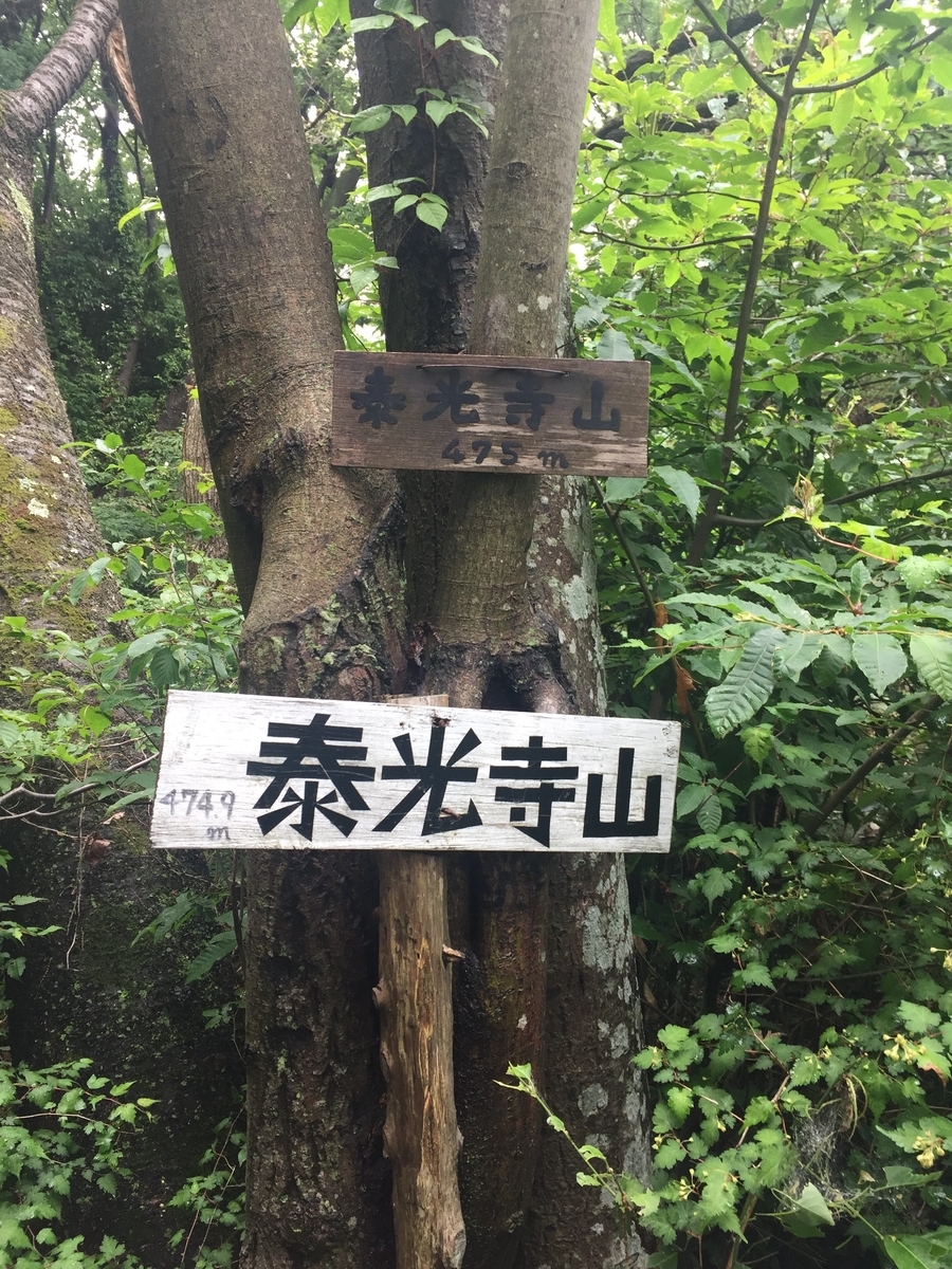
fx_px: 1063
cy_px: 634
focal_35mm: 29
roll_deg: +4.2
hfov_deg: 48.2
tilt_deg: -9.4
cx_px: 476
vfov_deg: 61.7
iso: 50
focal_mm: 4.15
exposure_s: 1/120
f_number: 2.2
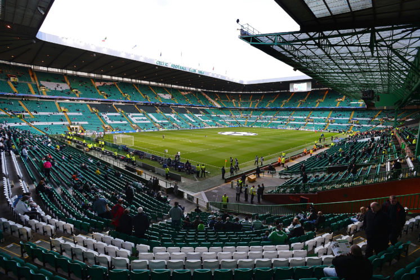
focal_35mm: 17
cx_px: 210
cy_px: 140
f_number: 5.6
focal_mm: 17
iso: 1000
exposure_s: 1/160
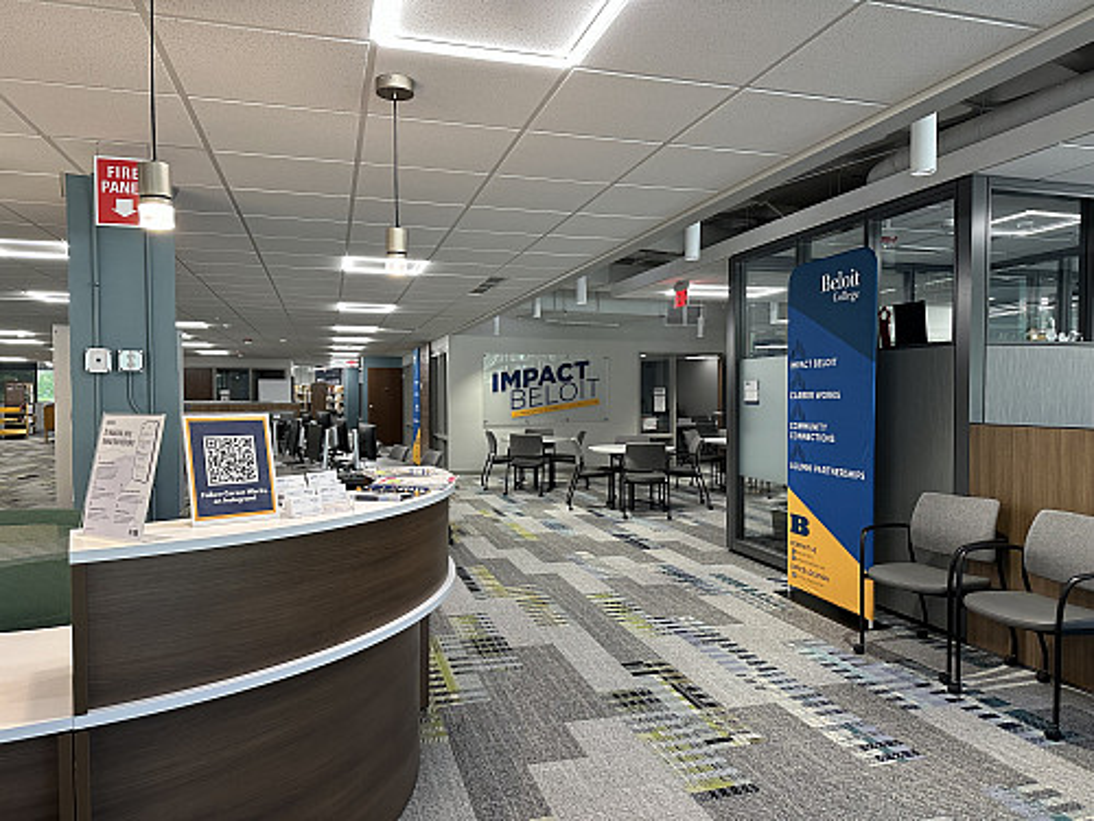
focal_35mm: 24
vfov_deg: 56.8
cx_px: 547
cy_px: 410
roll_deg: +0.0
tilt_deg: -1.5
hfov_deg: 71.6
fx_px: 758
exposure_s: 1/120
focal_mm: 6.86
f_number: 1.78
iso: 125
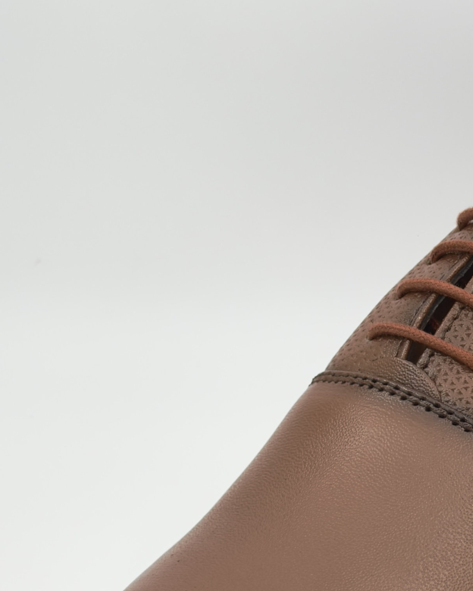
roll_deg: +0.0
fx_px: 2187
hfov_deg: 12.2
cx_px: 459
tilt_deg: -22.4
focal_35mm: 125
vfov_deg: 15.4
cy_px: 331
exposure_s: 1/1330
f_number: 1.78
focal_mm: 6.76
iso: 64
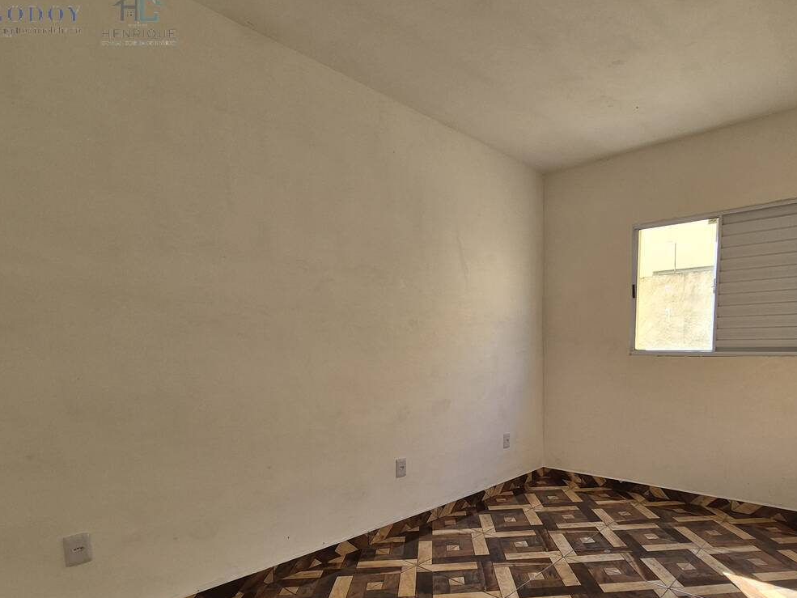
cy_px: 396
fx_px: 438
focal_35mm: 19
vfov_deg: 66.9
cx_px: 484
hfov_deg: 83.5
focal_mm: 2.2
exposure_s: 1/175
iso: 100
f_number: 2.2
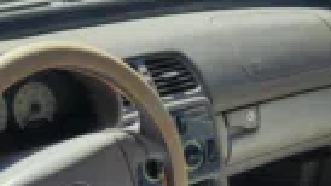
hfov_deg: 28.7
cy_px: 307
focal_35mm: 73
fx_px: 641
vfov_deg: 14.9
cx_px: 101
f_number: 1.8
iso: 12
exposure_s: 1/677
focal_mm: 6.4
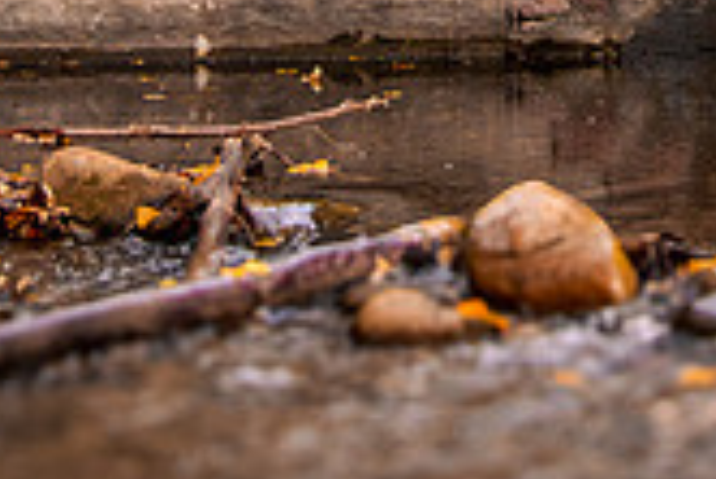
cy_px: -420
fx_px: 2528
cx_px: 494
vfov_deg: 10.1
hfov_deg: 16.1
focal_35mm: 127
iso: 1250
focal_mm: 32
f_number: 4
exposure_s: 1/80
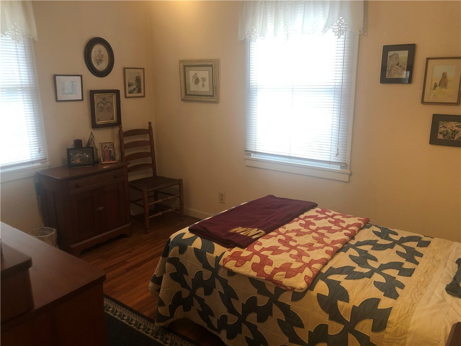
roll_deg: +1.5
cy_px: 173
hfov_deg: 63.4
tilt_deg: -13.4
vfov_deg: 49.7
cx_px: 230
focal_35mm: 28
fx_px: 373
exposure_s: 1/15
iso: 64
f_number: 1.8
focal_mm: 3.99
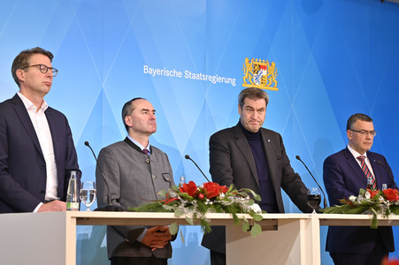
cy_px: 132
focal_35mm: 78
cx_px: 200
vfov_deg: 17.5
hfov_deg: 26.0
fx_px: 864
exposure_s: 1/400
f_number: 2.8
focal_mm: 78
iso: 500
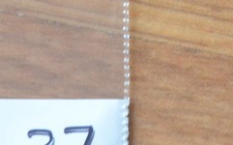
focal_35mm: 326
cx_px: -184
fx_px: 2068
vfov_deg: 3.9
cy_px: 414
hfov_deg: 6.3
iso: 2200
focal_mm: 38
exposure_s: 1/60
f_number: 5
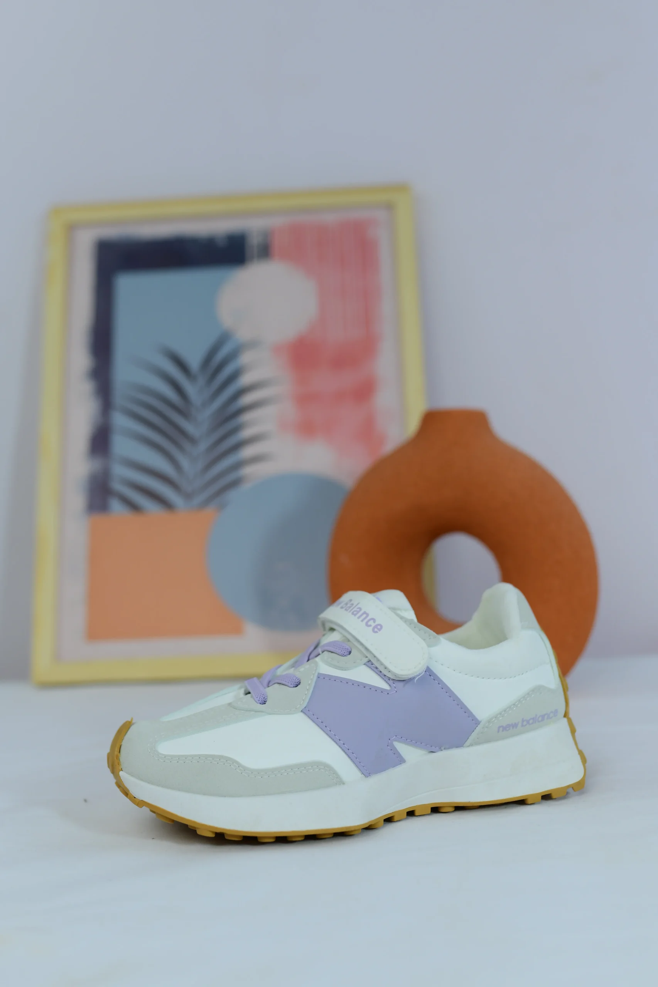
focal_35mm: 42
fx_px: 1152
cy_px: 494
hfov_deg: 31.9
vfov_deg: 46.4
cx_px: 329
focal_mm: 35
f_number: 3.5
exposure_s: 1/160
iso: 320
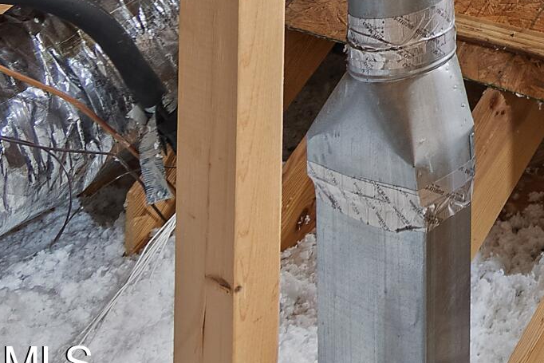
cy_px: -361
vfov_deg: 16.1
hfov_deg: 21.5
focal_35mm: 66
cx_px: 949
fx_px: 997
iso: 100
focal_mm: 10
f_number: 4.5
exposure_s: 4
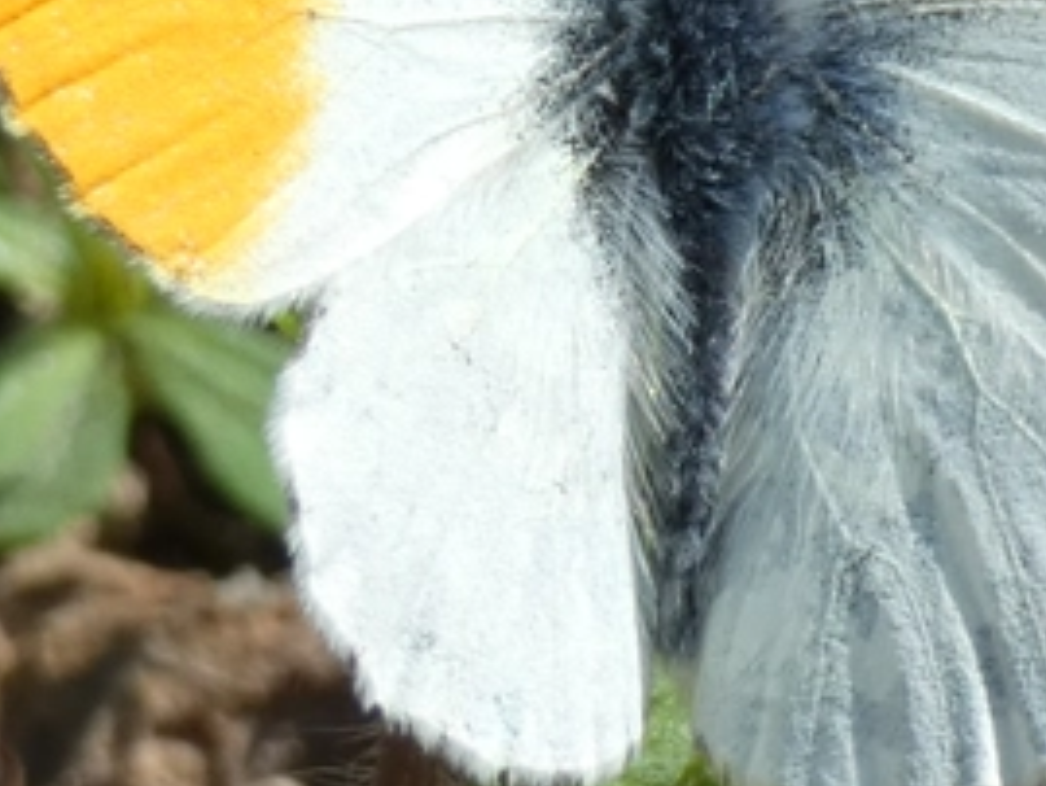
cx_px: 715
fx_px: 8616
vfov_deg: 5.2
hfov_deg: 6.9
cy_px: 210
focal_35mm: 285
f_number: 5.1
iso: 80
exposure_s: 1/125
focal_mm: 21.5
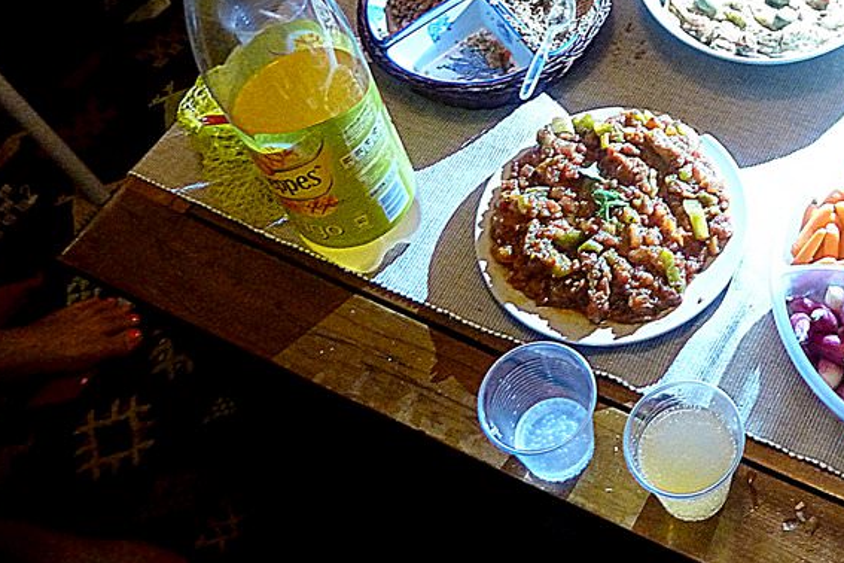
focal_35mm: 47
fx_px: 1102
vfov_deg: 27.7
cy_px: 64
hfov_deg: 39.2
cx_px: 743
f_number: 3.3
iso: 400
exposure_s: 1/5
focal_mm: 4.1
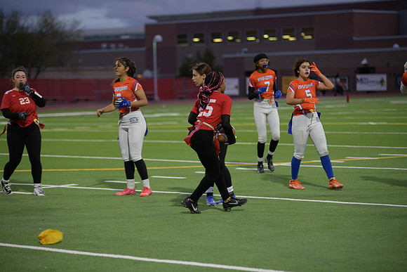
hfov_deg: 16.8
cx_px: 204
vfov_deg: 11.2
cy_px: 136
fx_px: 1380
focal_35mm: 122
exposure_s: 1/200
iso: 400
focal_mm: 122
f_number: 2.8
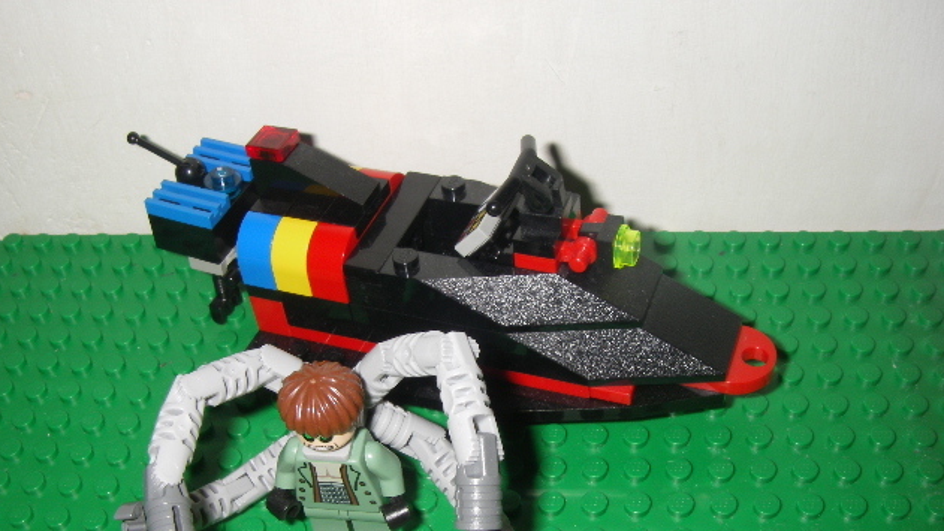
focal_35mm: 42
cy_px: 347
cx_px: 468
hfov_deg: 48.4
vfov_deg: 28.2
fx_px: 1051
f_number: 6.6
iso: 80
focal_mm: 6.3
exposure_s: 1/40
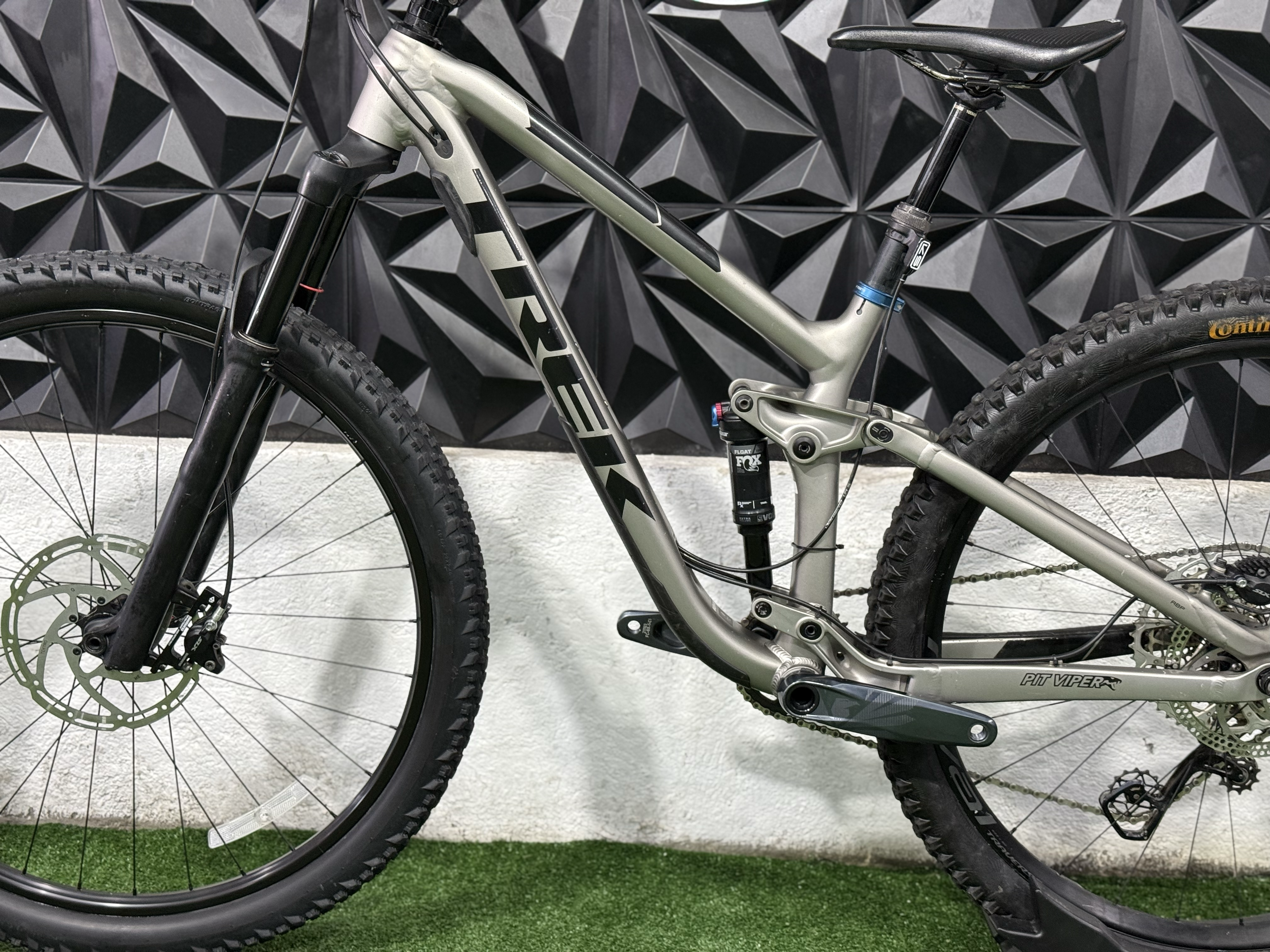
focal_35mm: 48
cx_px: 635
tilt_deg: -11.8
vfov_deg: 30.3
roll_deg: -2.4
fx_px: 1761
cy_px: 476
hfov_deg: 39.7
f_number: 1.78
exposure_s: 1/60
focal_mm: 6.76
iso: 200
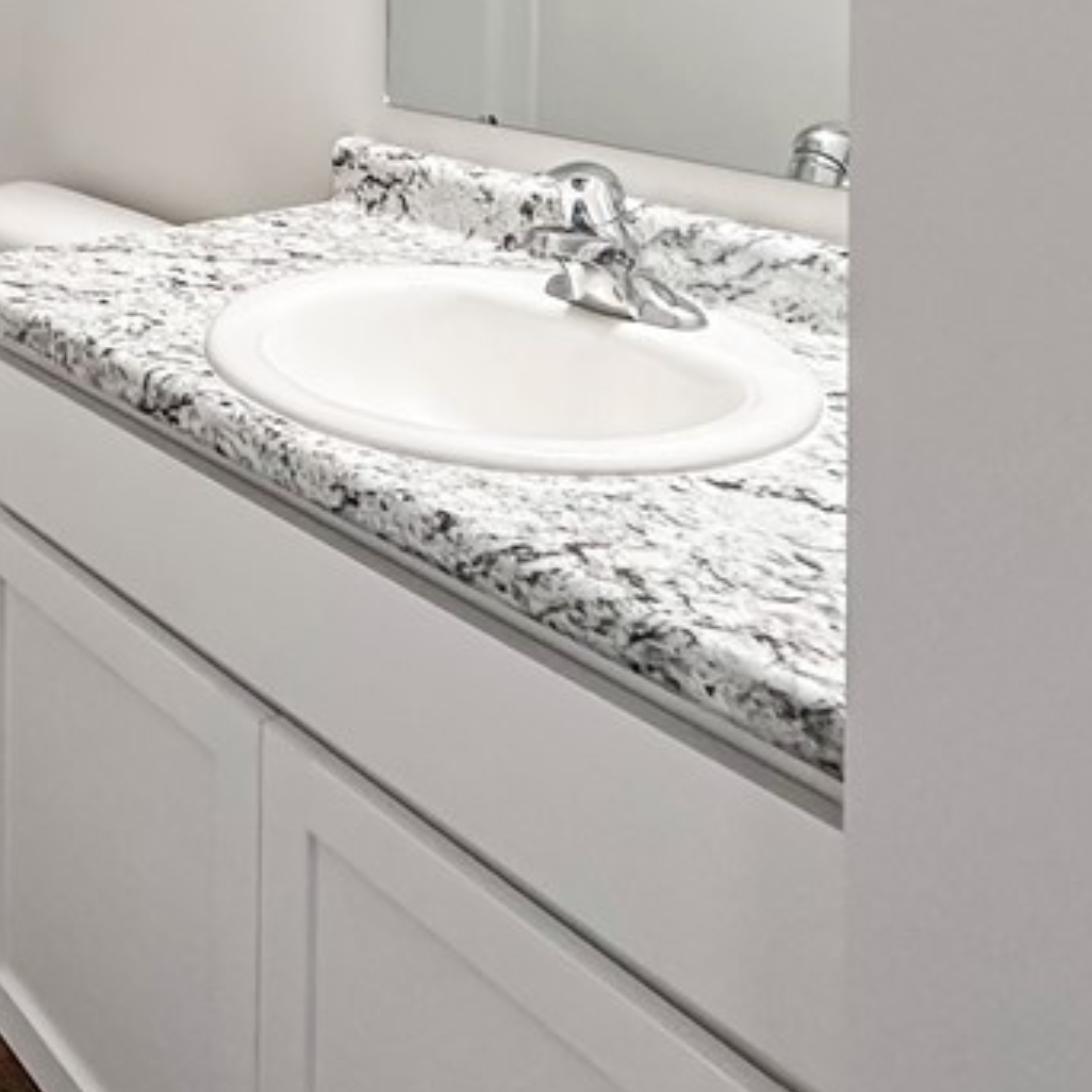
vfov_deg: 42.5
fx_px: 1321
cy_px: 192
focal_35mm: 37
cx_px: 99
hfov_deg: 41.2
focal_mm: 2.22
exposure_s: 1/120
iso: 320
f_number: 2.2
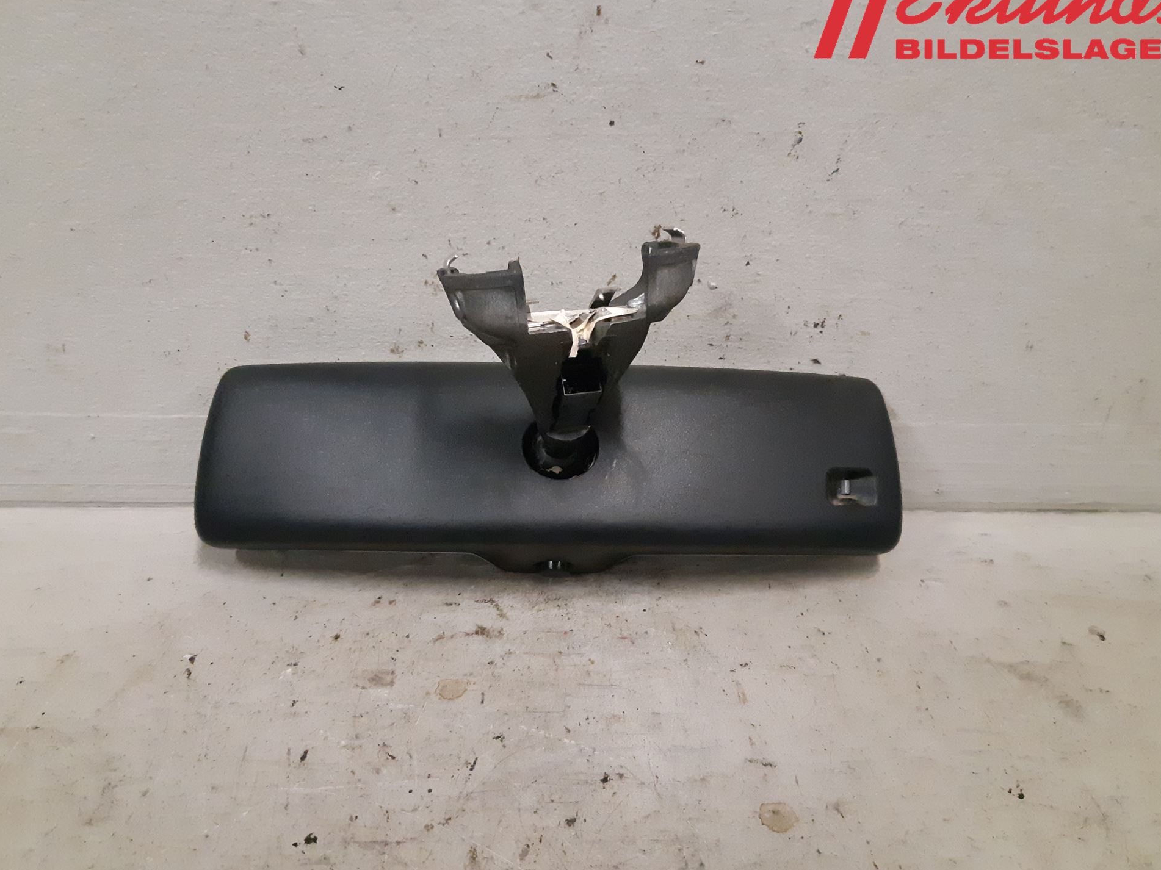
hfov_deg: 63.4
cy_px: 424
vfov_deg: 49.7
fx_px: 939
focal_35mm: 28
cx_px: 563
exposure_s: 1/208
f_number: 1.7
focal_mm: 3.93
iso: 800
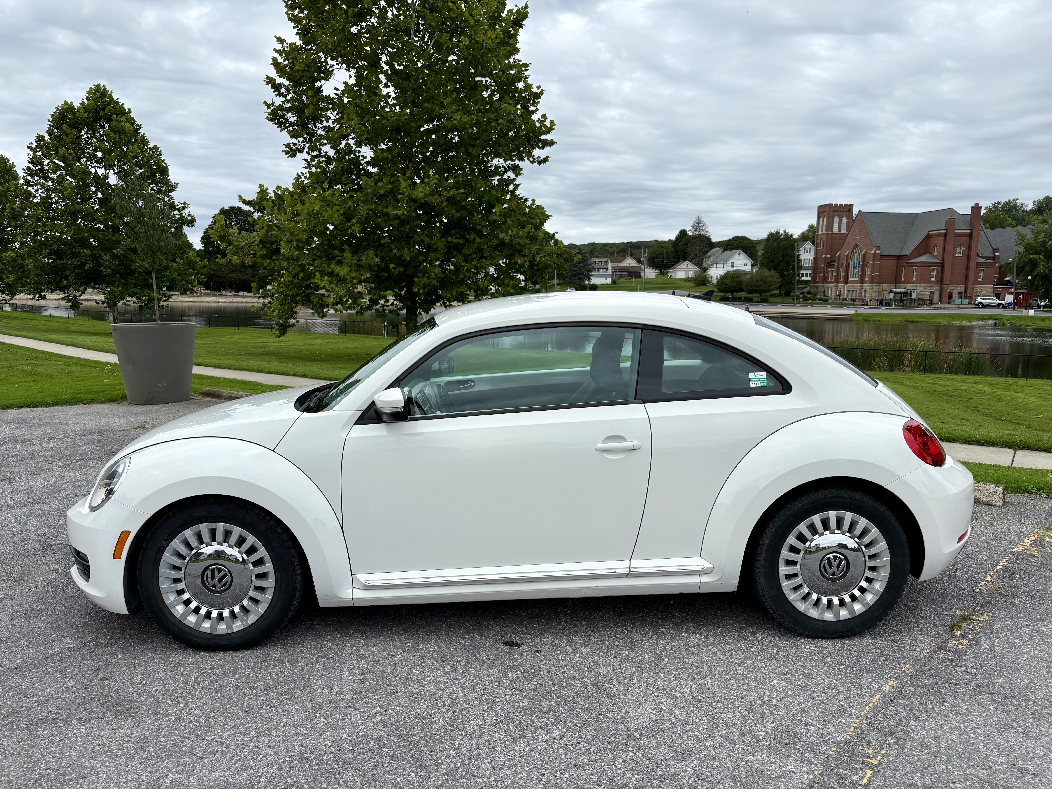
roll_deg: -0.3
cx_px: 526
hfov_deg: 67.3
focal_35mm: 26
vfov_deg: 53.1
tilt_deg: -7.7
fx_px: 790
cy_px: 394
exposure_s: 1/2364
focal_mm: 5.96
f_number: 1.6
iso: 50
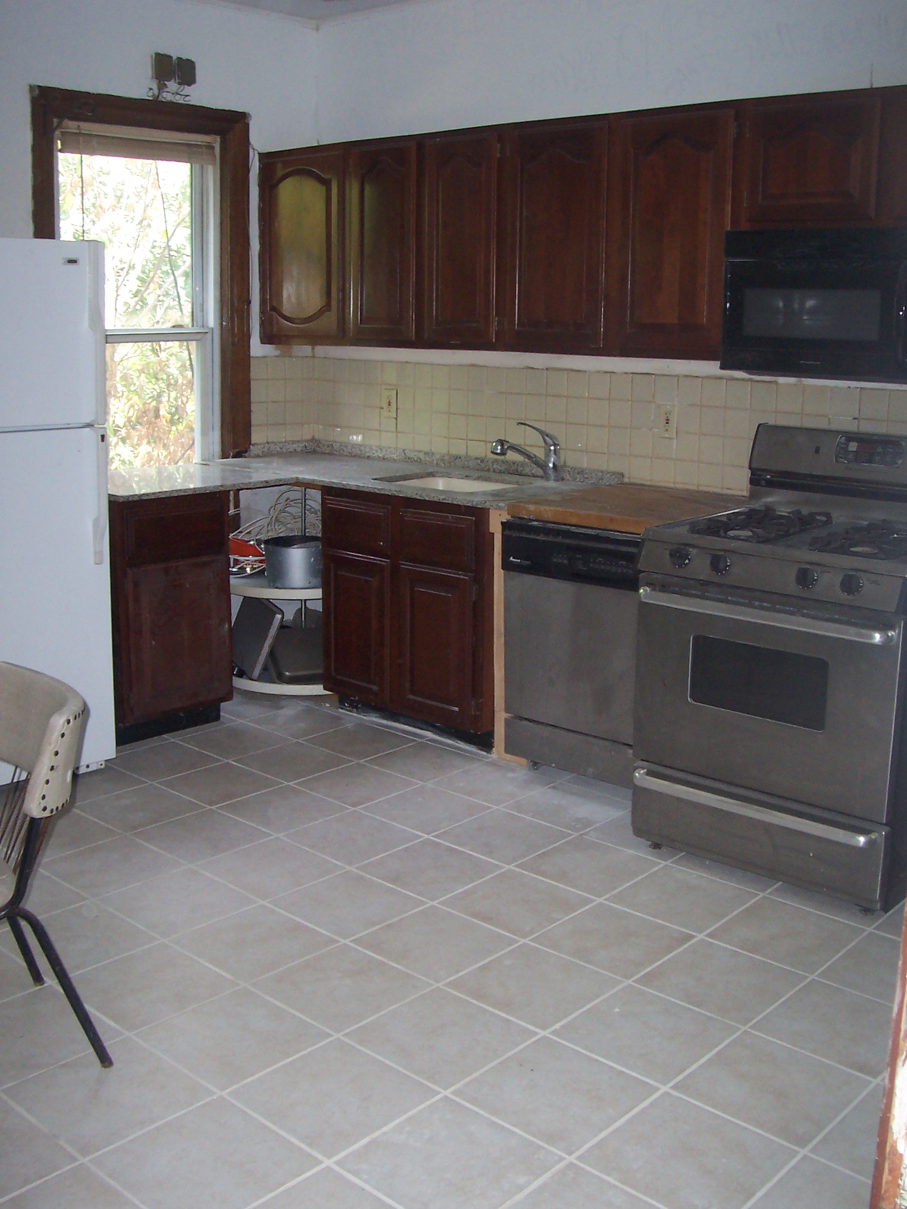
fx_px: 1293
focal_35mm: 37
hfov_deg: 38.7
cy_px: 604
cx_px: 454
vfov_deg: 50.1
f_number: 2.8
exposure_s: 1/60
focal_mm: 5.6
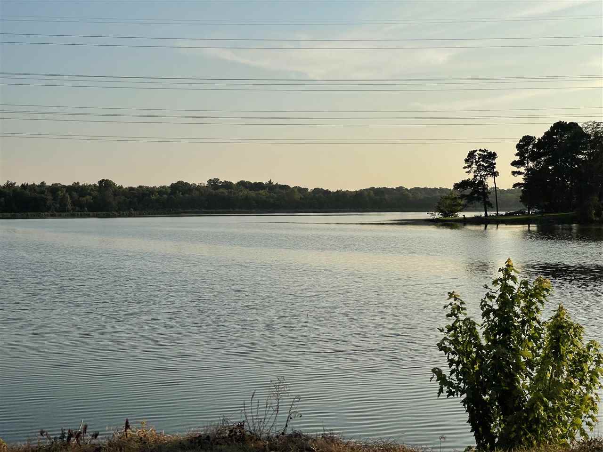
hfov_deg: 36.8
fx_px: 906
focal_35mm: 52
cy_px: 226
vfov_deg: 28.0
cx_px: 302
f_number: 2
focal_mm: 6
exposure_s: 1/2660
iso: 25
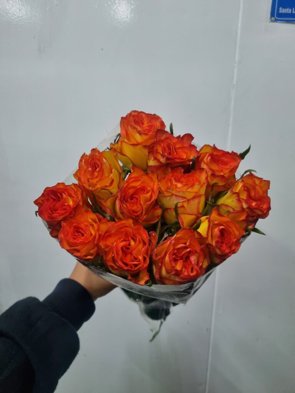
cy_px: 196
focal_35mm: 26
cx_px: 148
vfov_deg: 67.3
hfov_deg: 53.1
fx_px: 295
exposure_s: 1/120
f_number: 1.8
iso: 250
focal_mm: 5.4
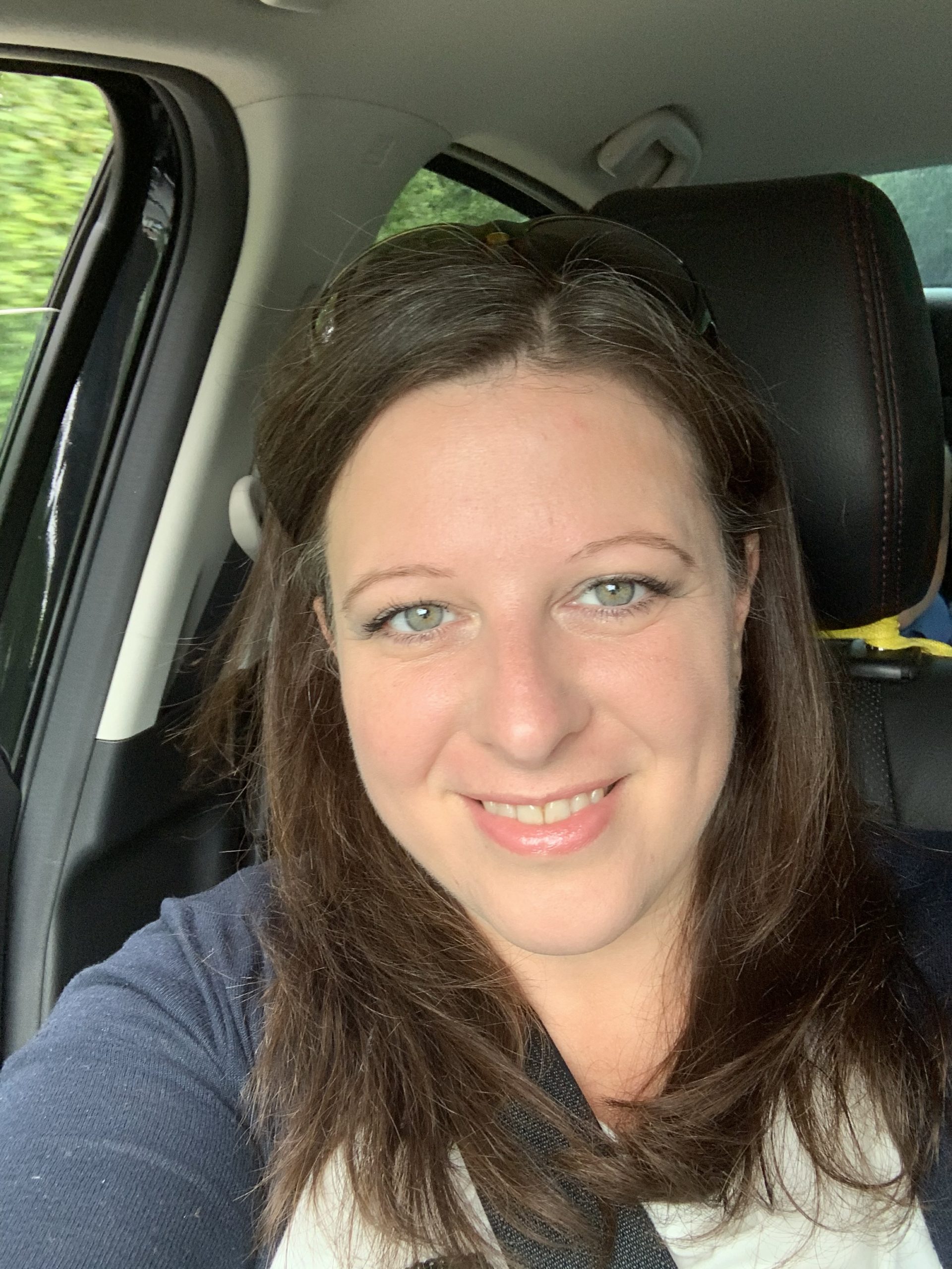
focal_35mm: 32
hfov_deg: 44.2
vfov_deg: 56.8
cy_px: 634
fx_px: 1173
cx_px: 476
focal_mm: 2.87
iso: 64
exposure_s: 1/75
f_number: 2.2
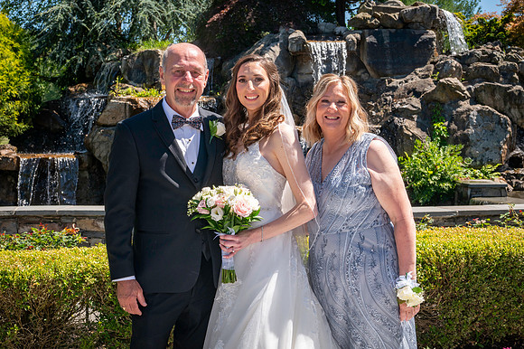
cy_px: 174
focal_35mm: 62
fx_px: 902
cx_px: 262
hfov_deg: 32.4
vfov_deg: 21.9
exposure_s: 1/250
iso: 500
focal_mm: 62
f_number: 16
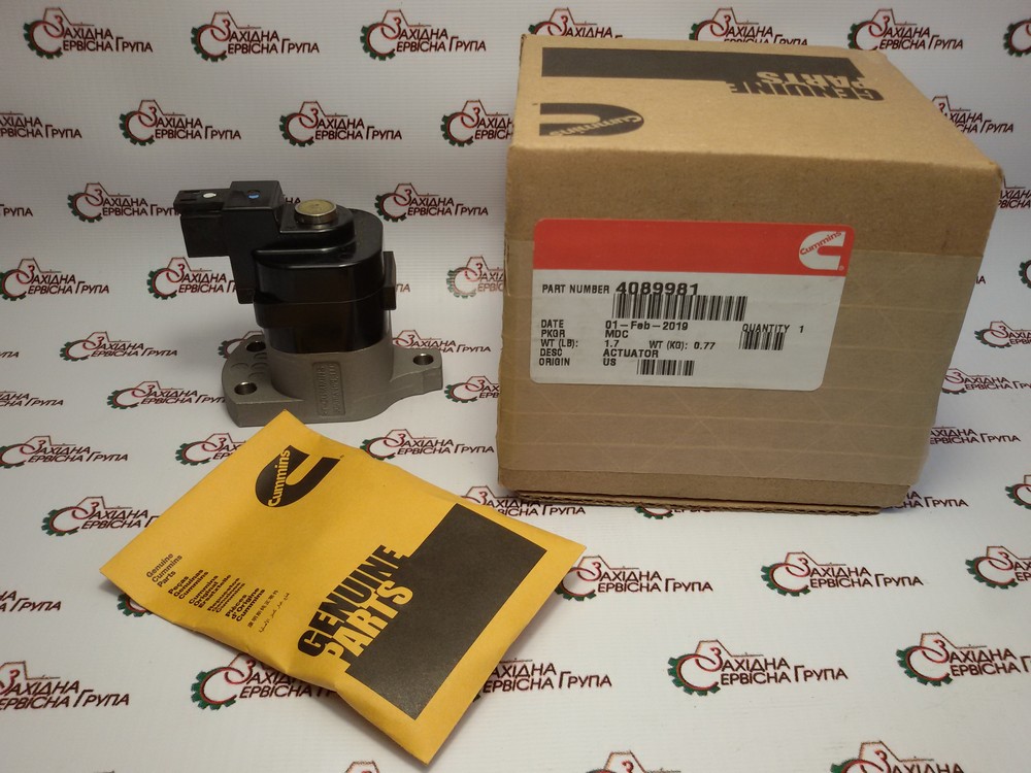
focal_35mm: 31
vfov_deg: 45.4
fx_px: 923
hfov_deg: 58.4
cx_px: 516
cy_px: 386
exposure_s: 1/102
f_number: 2.4
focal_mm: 2.93
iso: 40
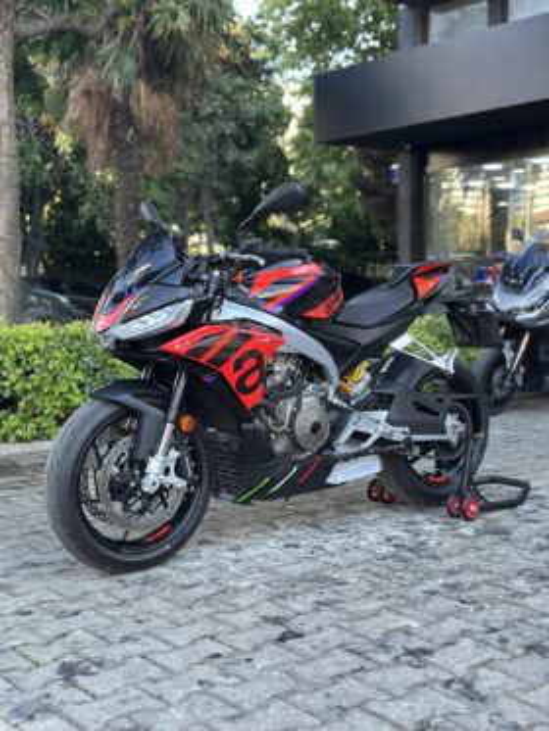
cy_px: 366
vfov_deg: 39.6
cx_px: 274
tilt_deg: -4.2
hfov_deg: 30.3
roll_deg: +0.0
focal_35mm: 48
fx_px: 1014
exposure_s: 1/172
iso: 125
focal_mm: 6.86
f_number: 1.78
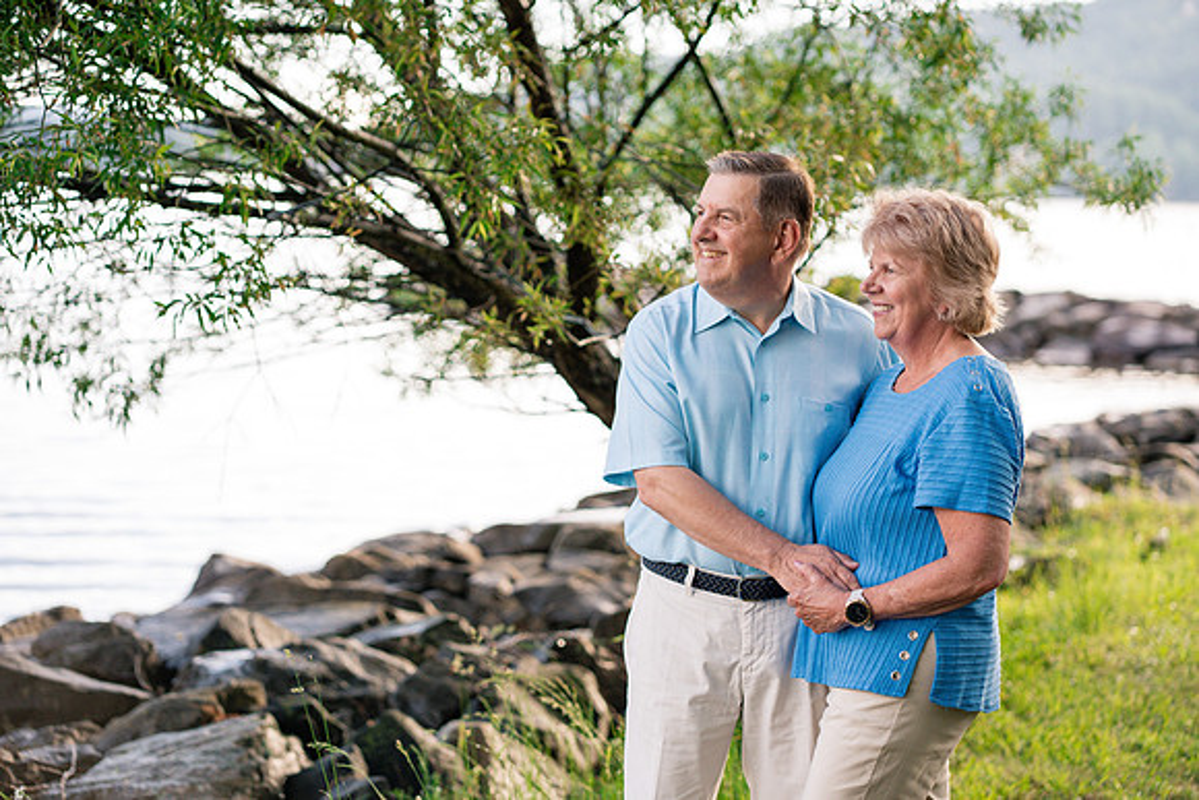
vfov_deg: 16.1
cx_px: 600
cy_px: 400
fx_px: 2832
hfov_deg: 23.9
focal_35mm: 85
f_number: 3.2
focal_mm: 85
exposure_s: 1/1600
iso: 800
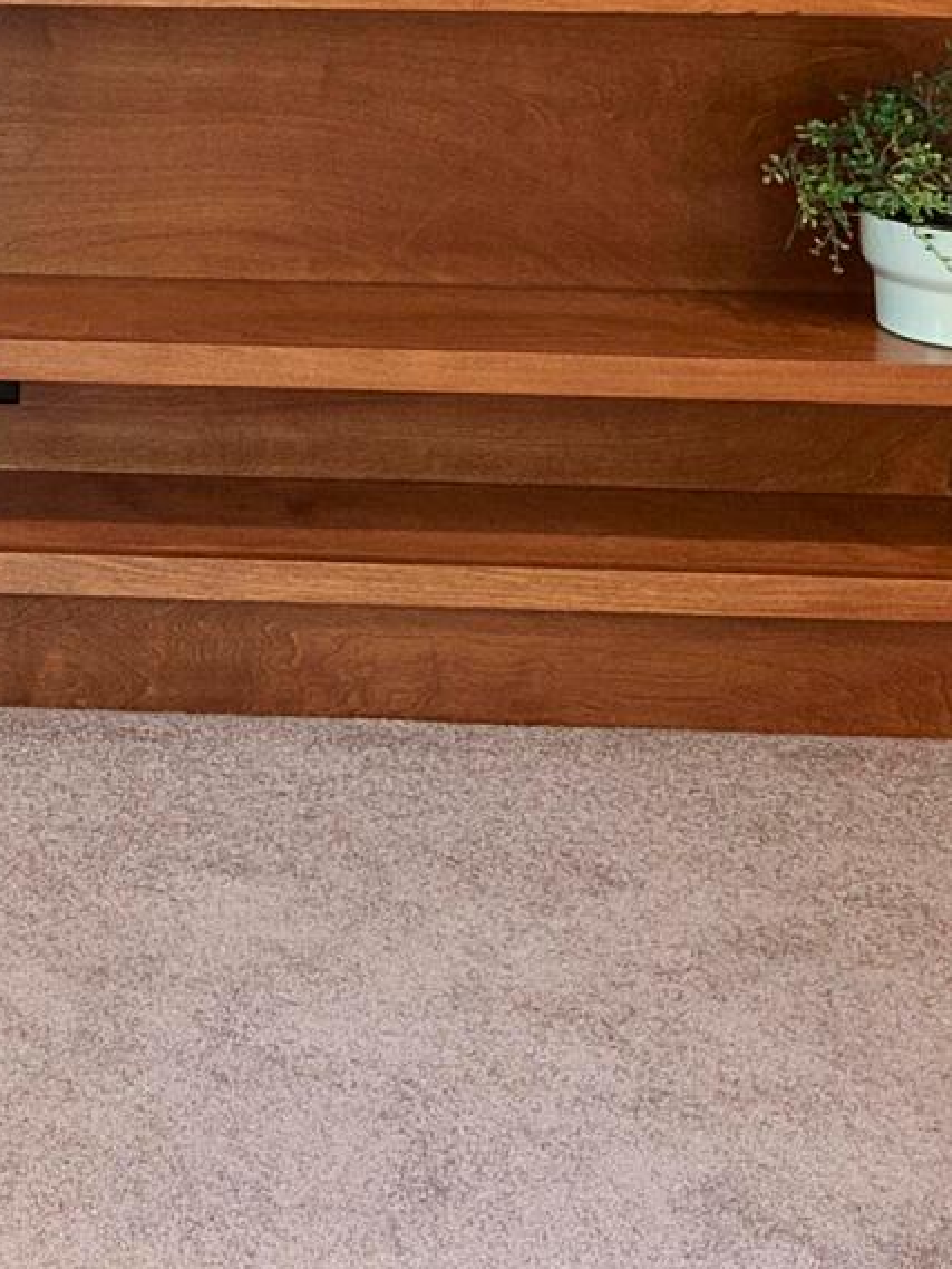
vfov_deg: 23.4
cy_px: -485
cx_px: -856
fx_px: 2603
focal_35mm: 71
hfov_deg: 16.6
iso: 640
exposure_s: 1/2
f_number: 9
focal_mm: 14
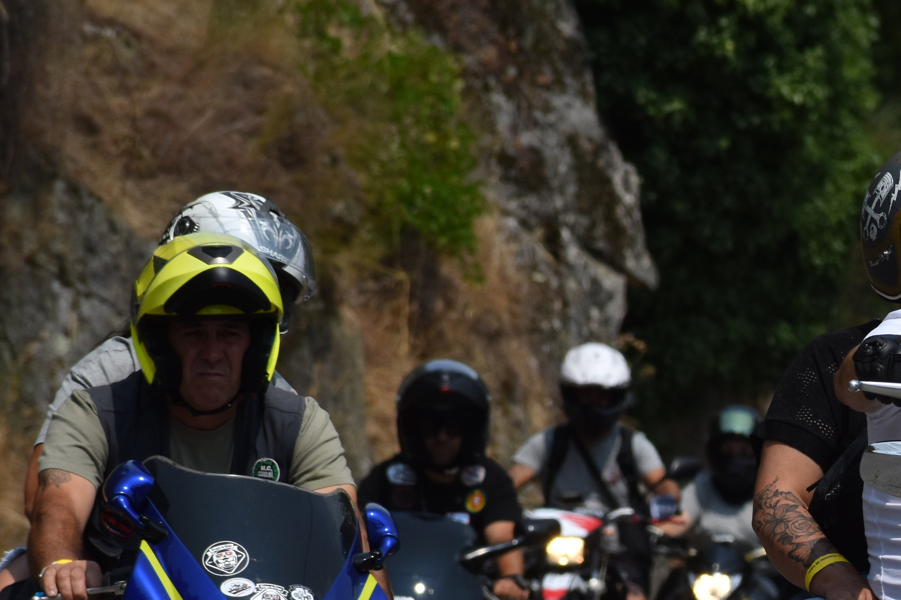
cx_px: 907
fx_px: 12664
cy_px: 567
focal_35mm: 506
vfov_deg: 2.7
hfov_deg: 4.1
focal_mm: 150
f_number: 8
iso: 220
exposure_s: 1/2000
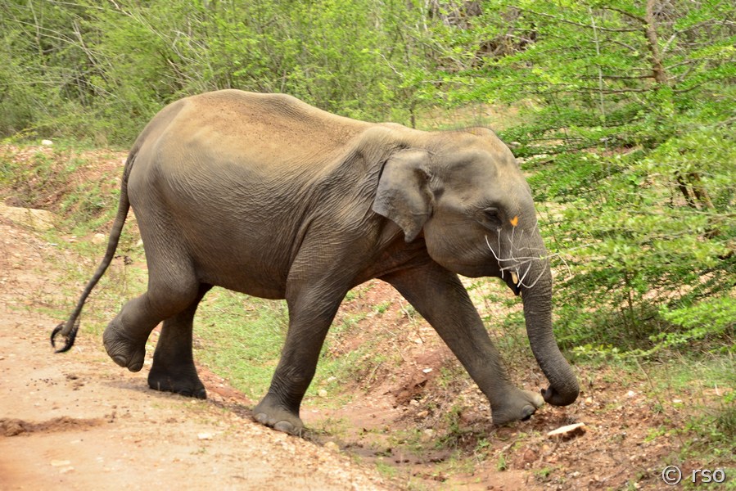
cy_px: 246
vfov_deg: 8.7
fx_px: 3221
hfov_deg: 13.0
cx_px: 368
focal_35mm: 158
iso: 320
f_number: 5.6
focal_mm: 105
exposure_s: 1/250
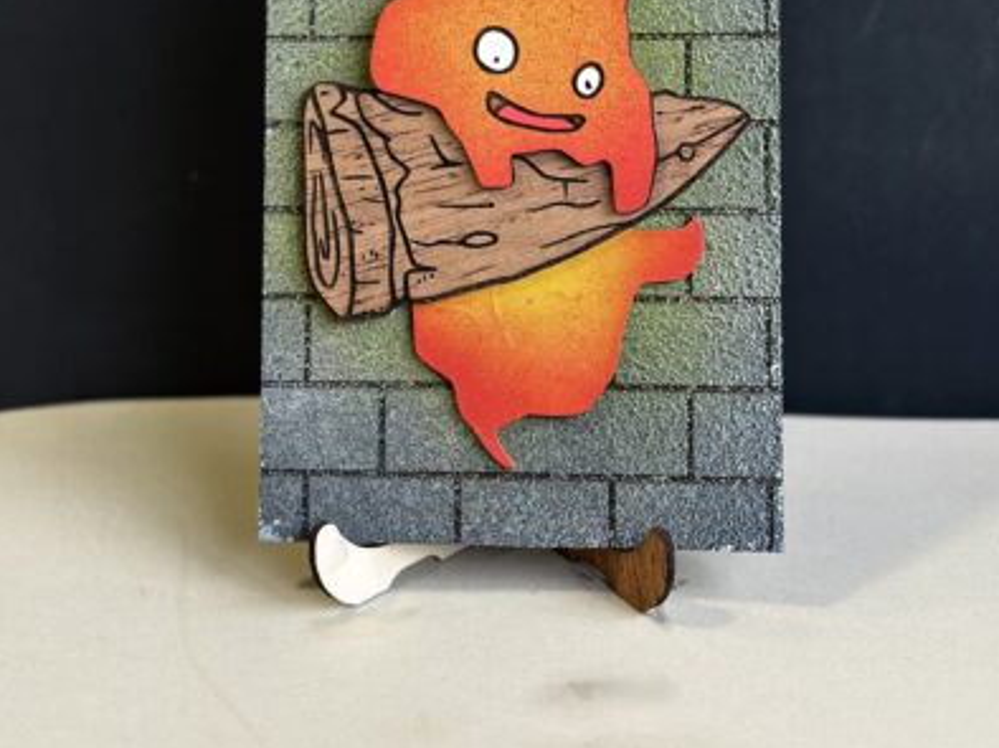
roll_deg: +2.4
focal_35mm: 65
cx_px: 502
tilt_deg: -17.6
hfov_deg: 29.8
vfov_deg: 22.1
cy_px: 95
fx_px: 1875
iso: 125
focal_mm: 6.86
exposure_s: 1/100
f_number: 1.78
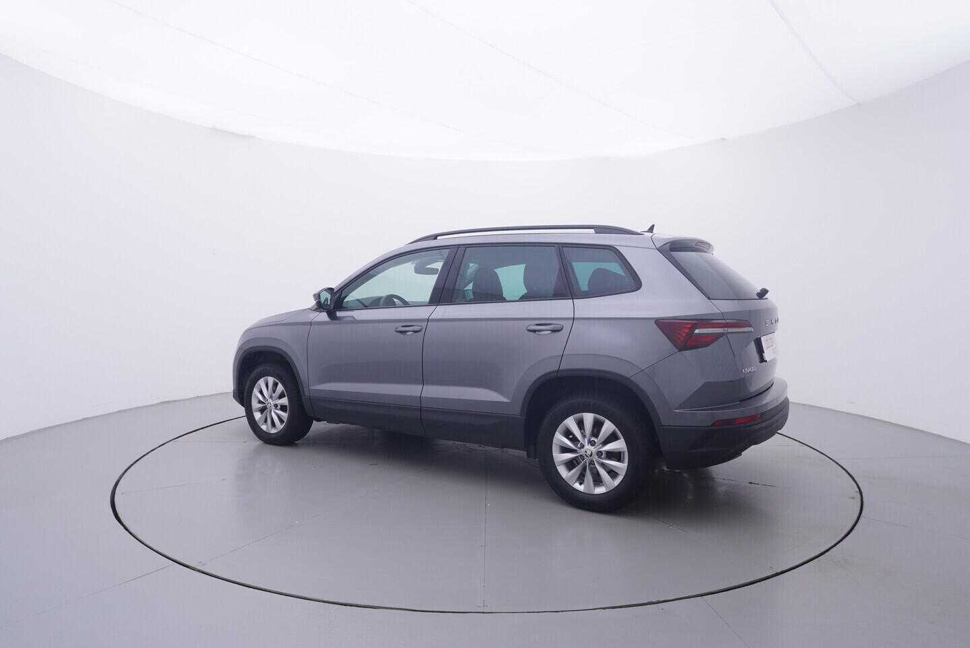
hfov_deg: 77.3
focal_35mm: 22
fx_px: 607
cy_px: 324
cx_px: 485
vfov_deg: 56.2
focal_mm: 15
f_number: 5
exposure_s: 1/80
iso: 200
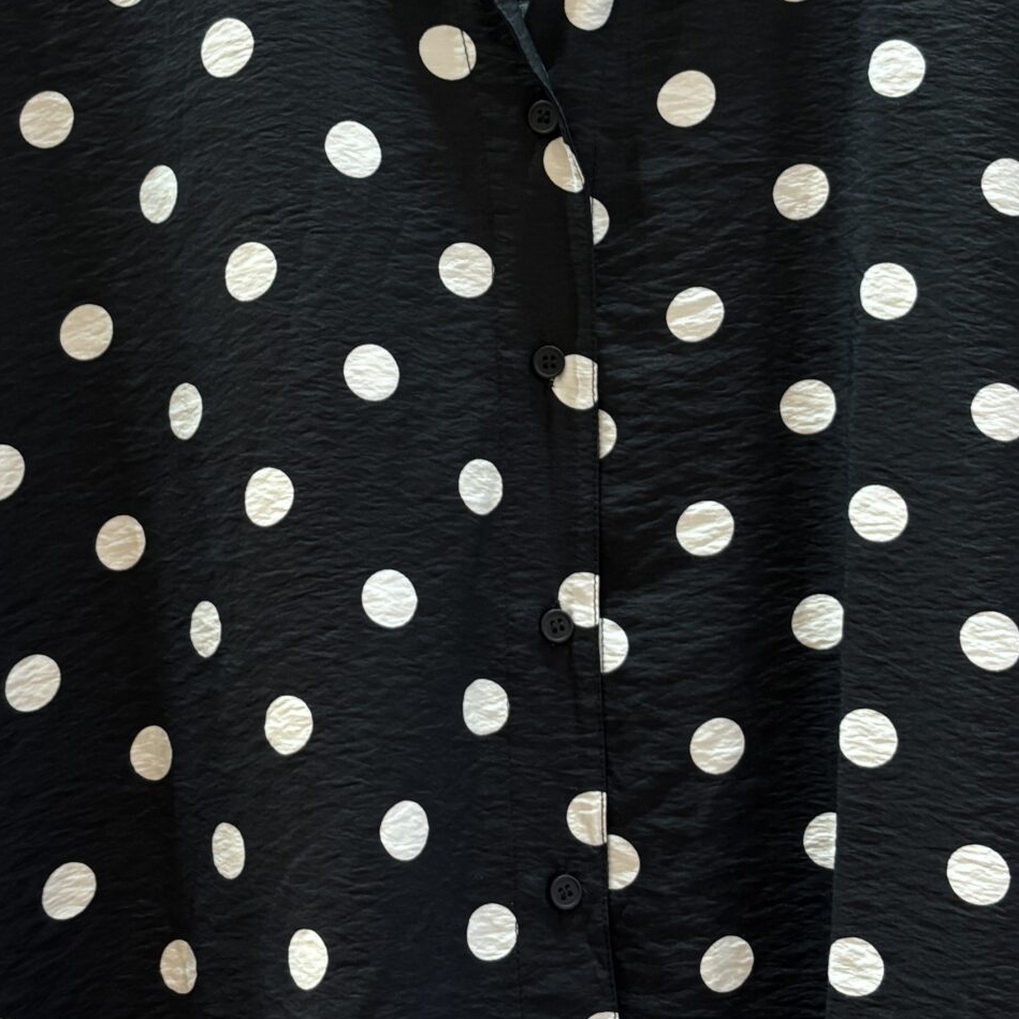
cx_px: 523
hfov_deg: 27.7
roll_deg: +3.5
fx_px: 2065
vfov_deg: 27.6
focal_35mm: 62
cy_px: 382
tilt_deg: -1.7
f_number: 1.6
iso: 160
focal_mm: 5.96
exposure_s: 1/50
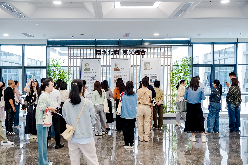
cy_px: 82
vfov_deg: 33.4
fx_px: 276
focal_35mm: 40
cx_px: 124
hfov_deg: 48.5
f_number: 2.8
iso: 1000
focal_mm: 27
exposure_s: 1/200
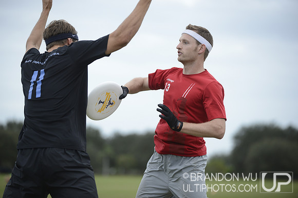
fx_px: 1117
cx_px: 149
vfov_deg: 10.1
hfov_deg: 15.2
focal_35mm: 135
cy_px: 99
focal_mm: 135
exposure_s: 1/3200
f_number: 2.8
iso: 500
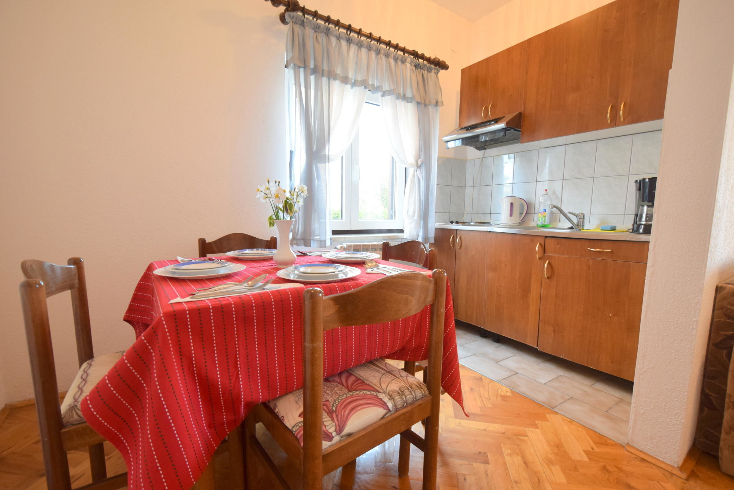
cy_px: 245
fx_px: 306
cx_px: 367
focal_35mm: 15
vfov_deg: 77.3
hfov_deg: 100.4
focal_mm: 10
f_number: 4
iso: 720
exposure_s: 1/60
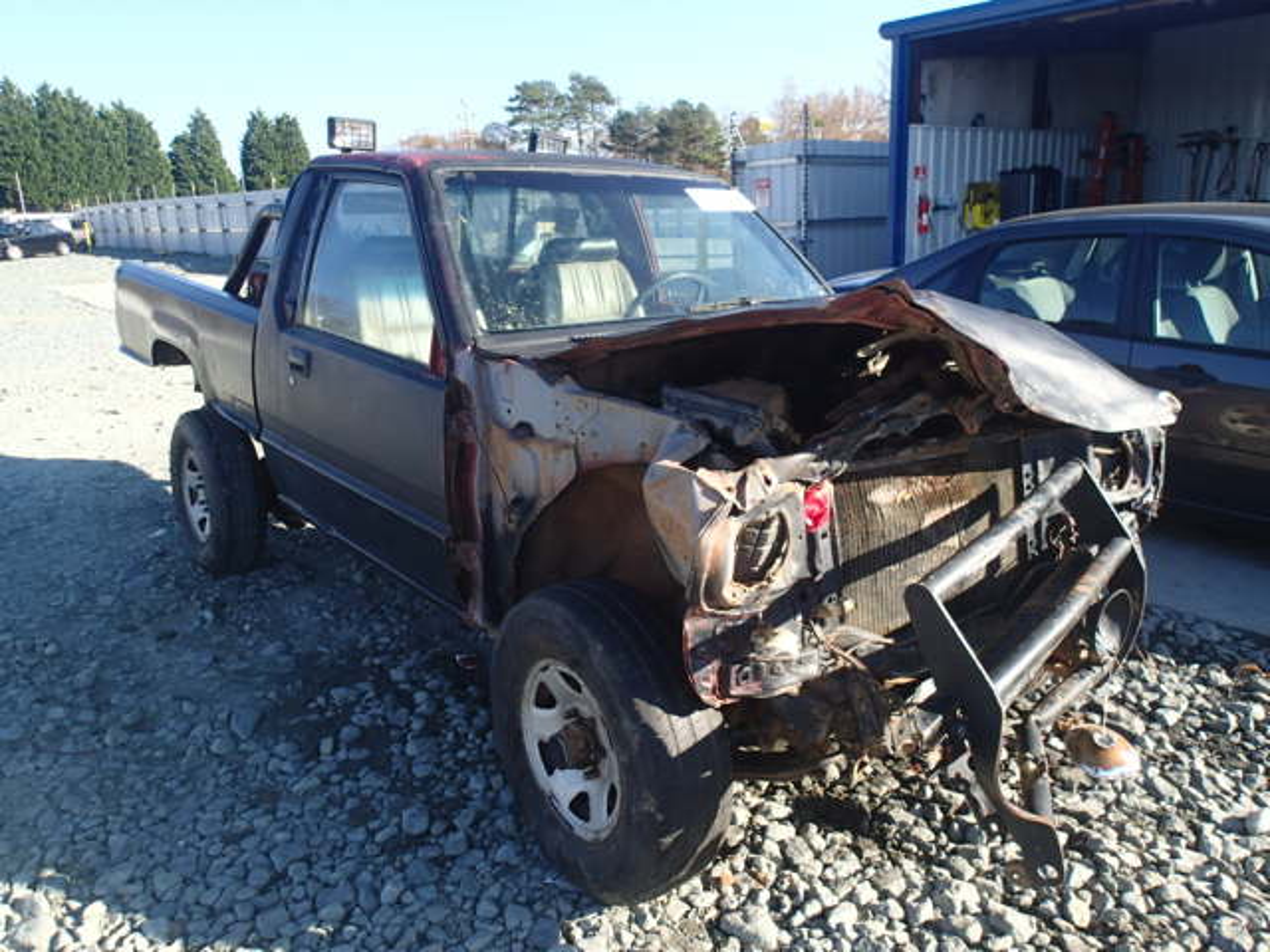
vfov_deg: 54.9
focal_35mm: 25
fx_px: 917
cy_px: 476
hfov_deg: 69.4
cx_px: 635
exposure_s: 1/500
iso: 100
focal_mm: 4.5
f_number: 2.8
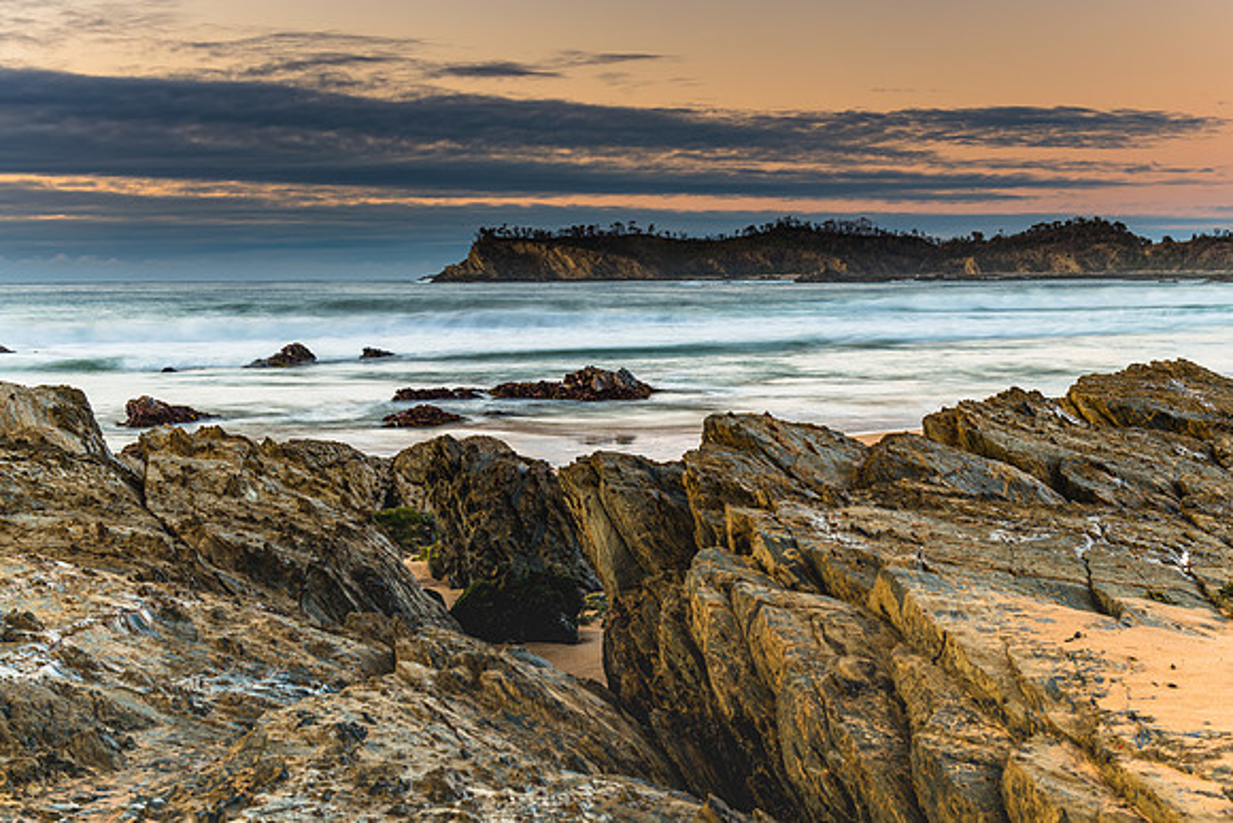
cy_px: 411
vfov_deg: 24.8
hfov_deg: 36.5
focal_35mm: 55
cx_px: 629
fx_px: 1870
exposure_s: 2.5
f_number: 8
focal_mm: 52
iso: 31
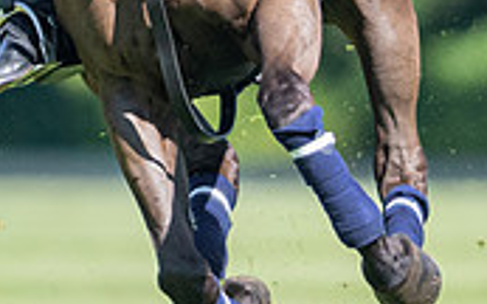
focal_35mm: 3096
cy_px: -56
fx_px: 41078
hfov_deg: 0.7
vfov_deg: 0.4
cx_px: -22
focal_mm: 400
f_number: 3.2
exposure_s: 1/2000
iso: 400
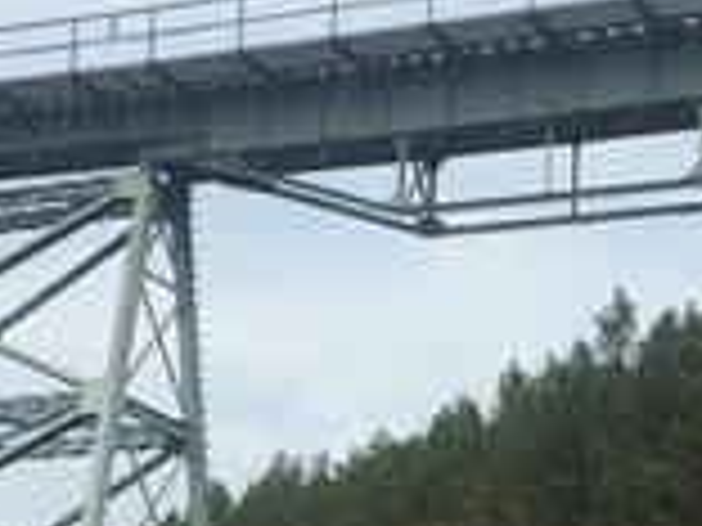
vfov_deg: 12.4
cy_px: 450
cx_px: 248
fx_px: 2413
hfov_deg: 16.5
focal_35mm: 119
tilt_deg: +12.8
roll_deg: -1.6
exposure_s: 1/2053
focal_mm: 4.15
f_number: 2.2
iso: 32
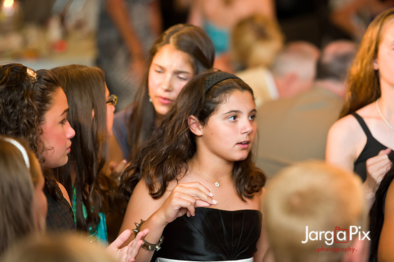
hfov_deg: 12.1
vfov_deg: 8.1
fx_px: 1859
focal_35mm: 170
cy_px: 131
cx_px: 197
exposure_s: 1/125
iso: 1600
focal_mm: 170
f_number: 3.2
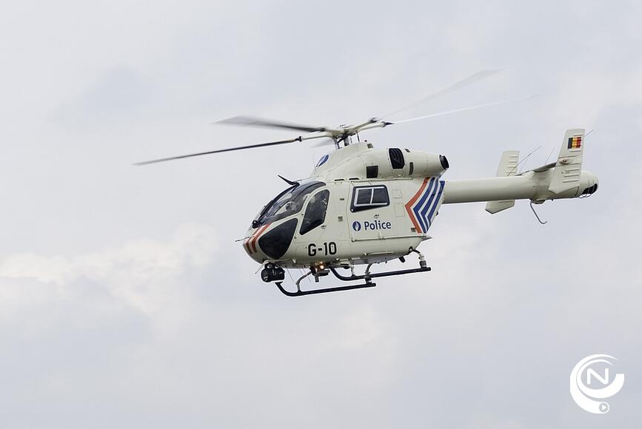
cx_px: 321
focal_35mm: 158
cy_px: 214
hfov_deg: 13.0
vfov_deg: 8.7
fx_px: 2812
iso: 100
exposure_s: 1/250
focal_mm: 105
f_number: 13
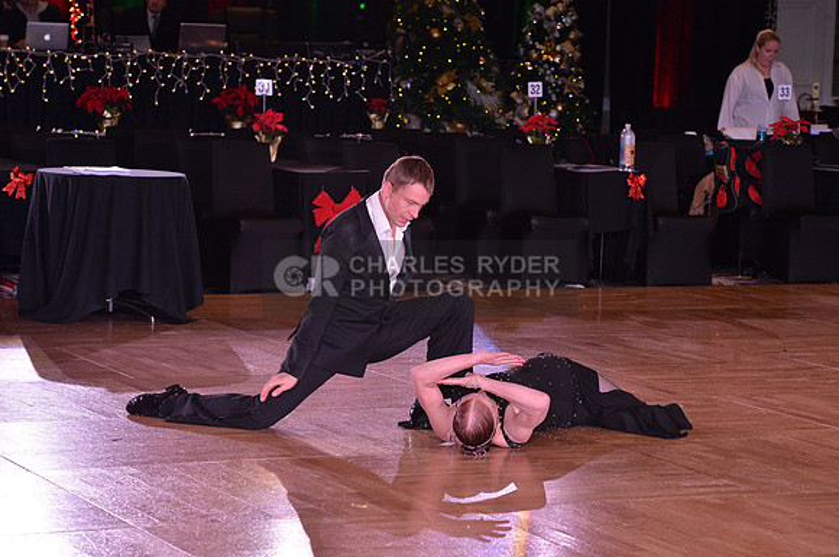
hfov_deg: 17.1
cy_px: 278
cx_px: 420
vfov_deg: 11.4
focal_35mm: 120
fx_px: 2793
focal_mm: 120
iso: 2000
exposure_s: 1/250
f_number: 7.1
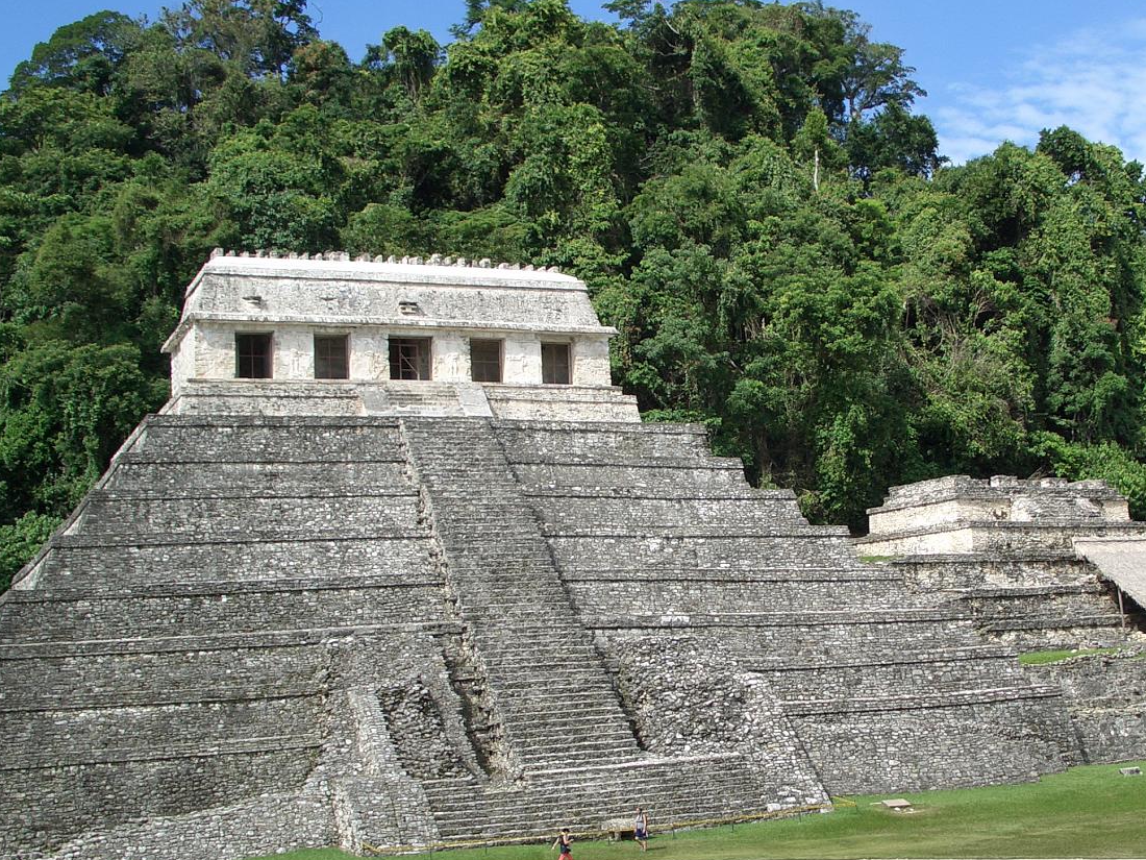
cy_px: 482
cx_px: 690
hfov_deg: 39.5
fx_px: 1589
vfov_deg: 30.2
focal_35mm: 48
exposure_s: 1/400
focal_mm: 7.1
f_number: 4
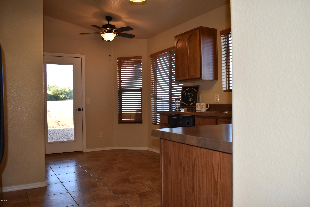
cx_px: 155
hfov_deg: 61.9
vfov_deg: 43.6
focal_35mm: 30
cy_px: 104
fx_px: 258
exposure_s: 1/200
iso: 400
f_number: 5
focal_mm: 20
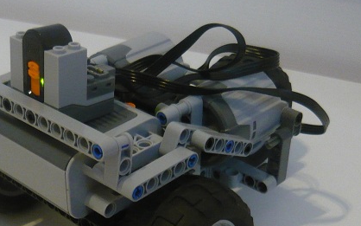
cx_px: 124
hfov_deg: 30.4
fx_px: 659
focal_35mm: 67
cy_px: 249
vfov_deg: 18.7
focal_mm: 5.5
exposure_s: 1/13
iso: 400
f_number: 2.8
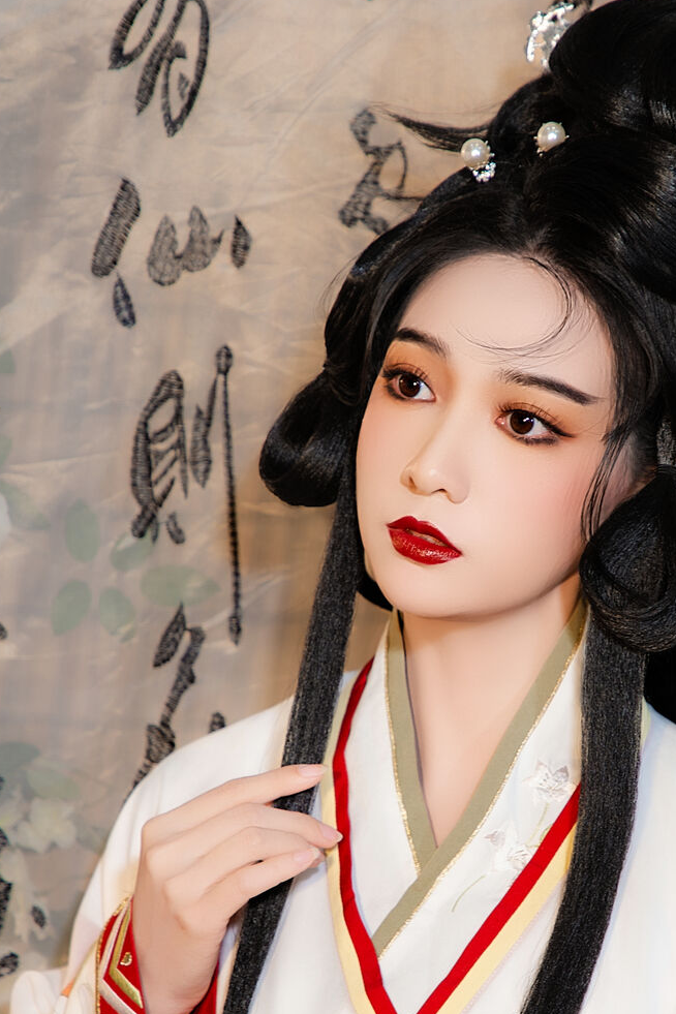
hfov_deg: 7.3
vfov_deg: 10.9
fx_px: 5323
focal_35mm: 189
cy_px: 609
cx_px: 497
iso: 320
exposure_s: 1/125
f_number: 4
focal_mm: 105
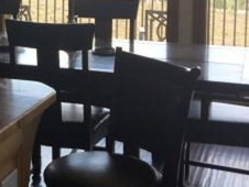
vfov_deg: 17.5
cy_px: -8
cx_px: -46
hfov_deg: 22.1
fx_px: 590
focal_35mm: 82
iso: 32
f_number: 2.2
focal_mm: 4.15
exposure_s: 1/156
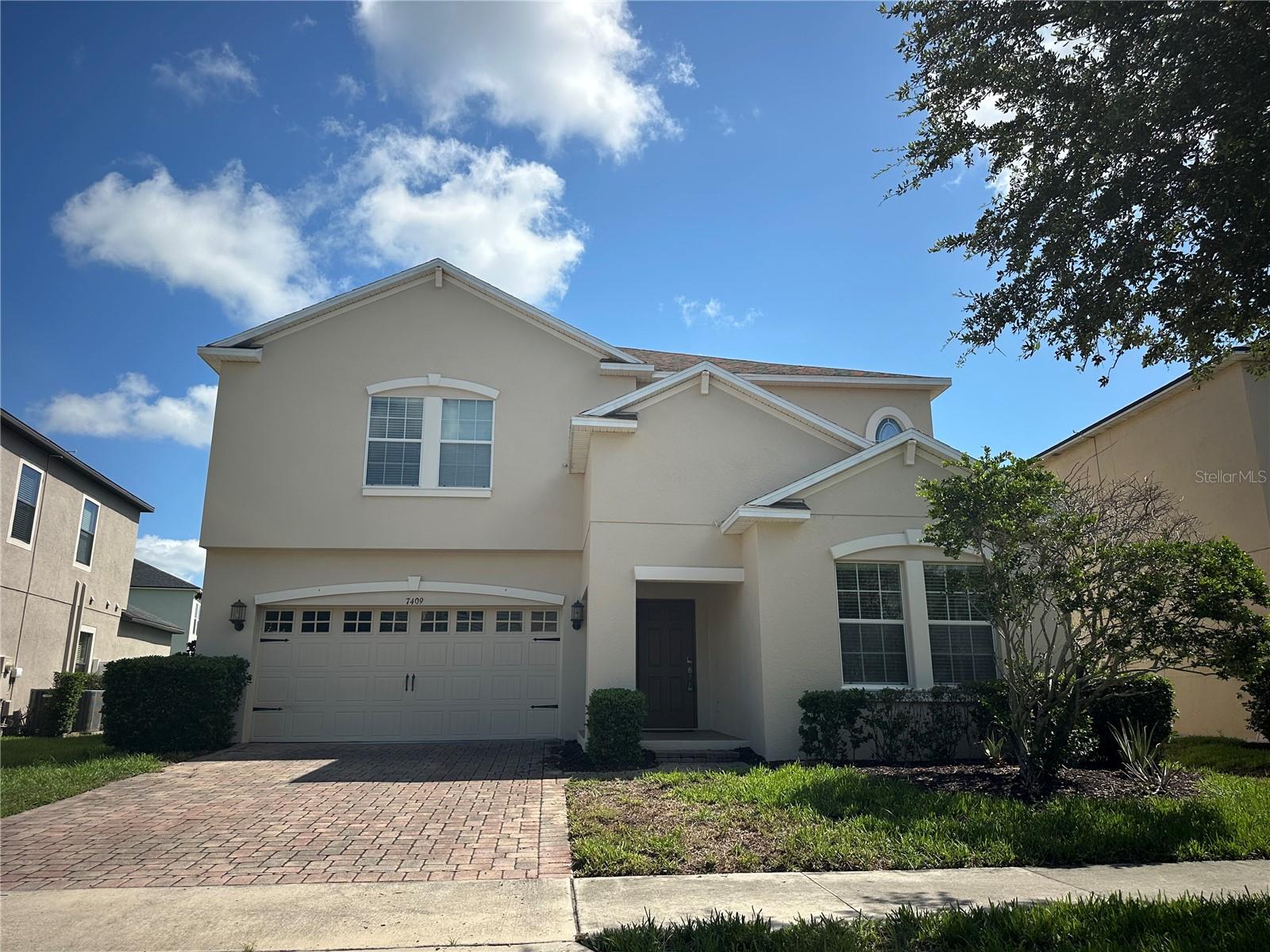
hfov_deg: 71.6
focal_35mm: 24
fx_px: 881
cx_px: 635
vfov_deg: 56.8
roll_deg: -2.2
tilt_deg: +12.7
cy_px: 476
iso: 80
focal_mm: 6.86
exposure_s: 1/4762
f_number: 1.78
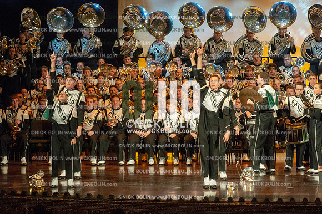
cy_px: 107
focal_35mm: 195
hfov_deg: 10.6
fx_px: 1743
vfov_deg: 7.0
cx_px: 161
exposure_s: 1/320
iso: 8000
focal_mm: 195
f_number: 5.6
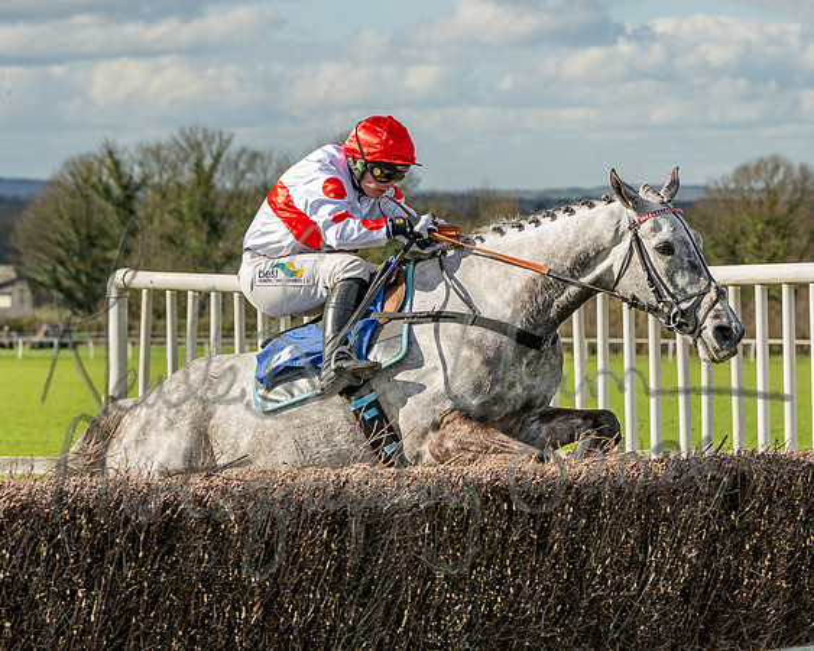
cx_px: 395
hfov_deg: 10.7
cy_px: 273
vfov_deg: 8.6
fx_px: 4350
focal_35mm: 181
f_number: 4
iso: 200
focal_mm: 80
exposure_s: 1/1600
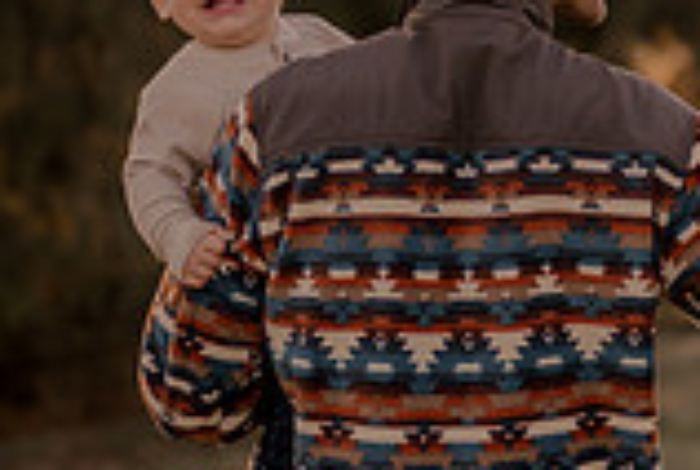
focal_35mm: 183
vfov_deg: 7.5
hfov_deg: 11.1
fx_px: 3565
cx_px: 638
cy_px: 157
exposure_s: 1/1250
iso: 250
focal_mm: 50
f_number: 1.8
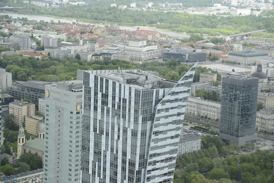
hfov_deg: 23.9
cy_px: 92
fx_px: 647
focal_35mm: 85
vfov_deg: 16.1
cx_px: 137
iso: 1250
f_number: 5.6
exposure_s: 1/1600
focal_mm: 85
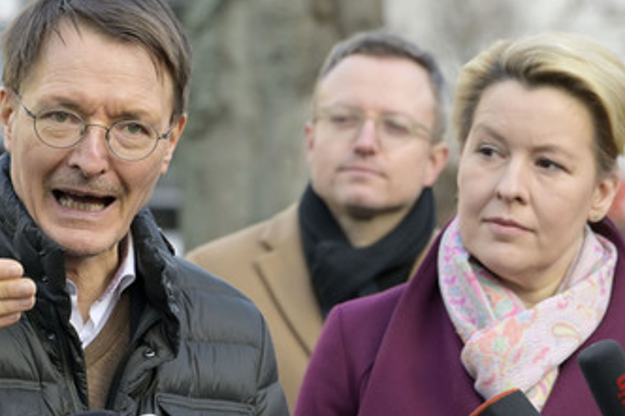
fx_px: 4720
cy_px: 239
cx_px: 227
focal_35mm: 272
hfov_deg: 7.6
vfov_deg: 5.0
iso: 2000
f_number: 7.1
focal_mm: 200
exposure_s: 1/400
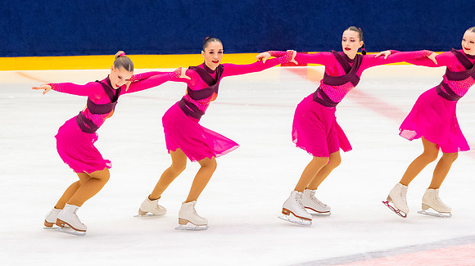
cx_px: 221
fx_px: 3808
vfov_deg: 4.0
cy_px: 97
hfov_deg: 7.1
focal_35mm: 303
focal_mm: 180
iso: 2200
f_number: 5.6
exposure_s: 1/320
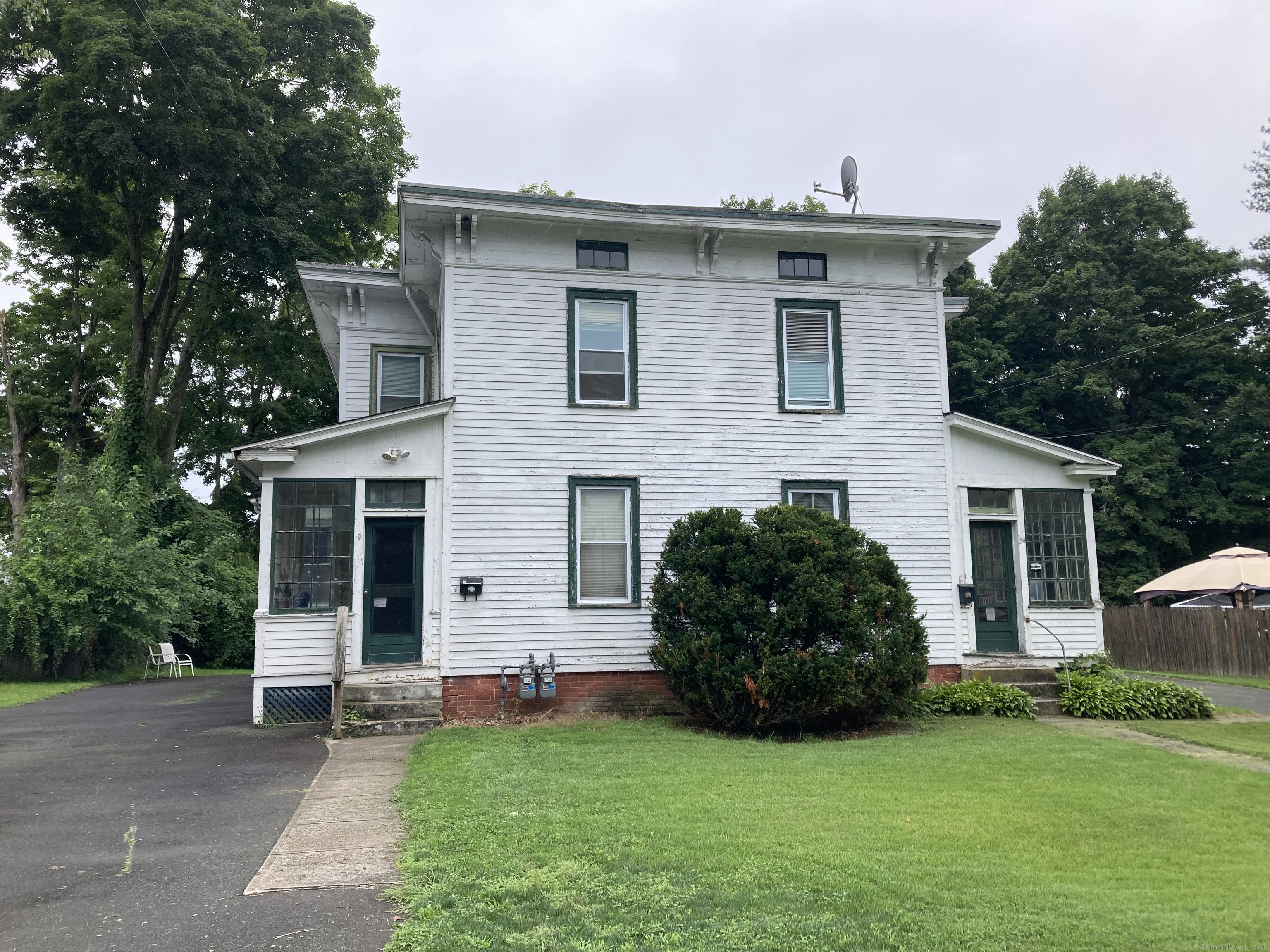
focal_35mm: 28
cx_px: 635
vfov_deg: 49.7
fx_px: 1027
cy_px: 476
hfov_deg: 63.4
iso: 20
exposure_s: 1/631
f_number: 1.8
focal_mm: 3.99
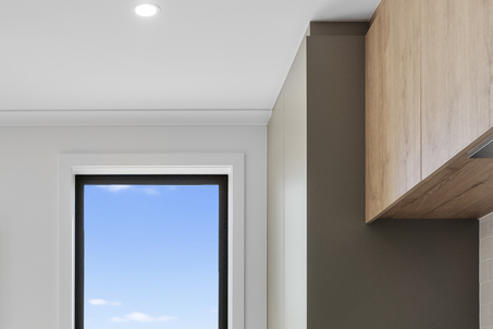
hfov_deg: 37.0
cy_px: 389
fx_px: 726
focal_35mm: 53
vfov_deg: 23.4
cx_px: 150
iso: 100
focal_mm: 10
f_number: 4.5
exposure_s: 1/30
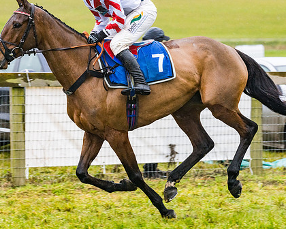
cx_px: 67
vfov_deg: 6.6
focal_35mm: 233
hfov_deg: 8.3
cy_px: 120
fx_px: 1972
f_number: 4
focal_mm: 135
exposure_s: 1/800
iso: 1600
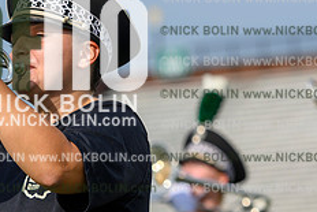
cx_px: 51
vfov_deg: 4.1
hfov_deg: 6.1
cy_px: 62
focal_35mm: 337
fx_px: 2969
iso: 100
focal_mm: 135
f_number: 4
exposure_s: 1/1600
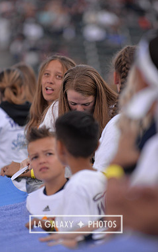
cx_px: 76
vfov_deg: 6.8
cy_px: 126
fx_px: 2122
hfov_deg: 4.3
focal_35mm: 308
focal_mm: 200
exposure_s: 1/3200
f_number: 2.8
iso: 640
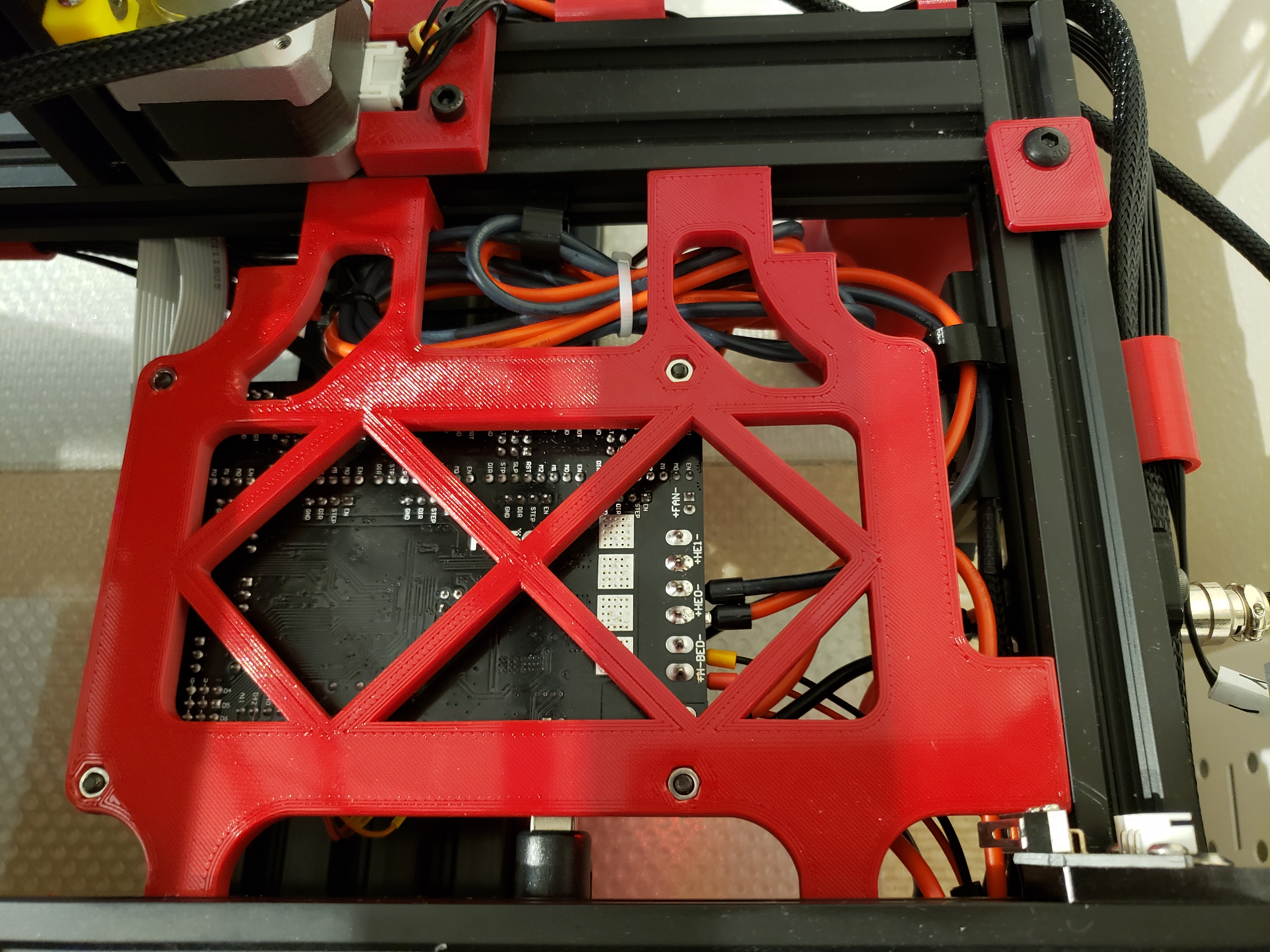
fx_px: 954
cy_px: 476
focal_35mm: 26
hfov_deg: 67.3
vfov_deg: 53.1
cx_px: 635
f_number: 1.5
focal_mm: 4.3
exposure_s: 1/20
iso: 250
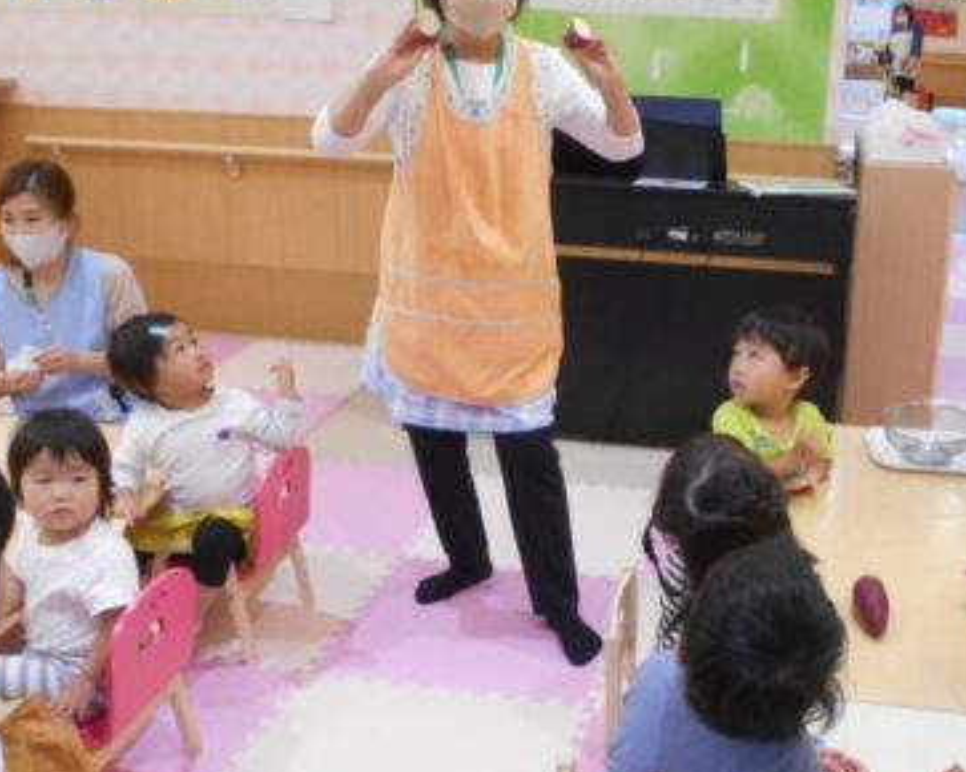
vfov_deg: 35.6
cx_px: 636
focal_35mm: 42
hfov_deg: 43.3
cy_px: 410
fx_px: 1200
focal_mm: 4.6
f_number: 3.2
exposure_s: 1/30
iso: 250
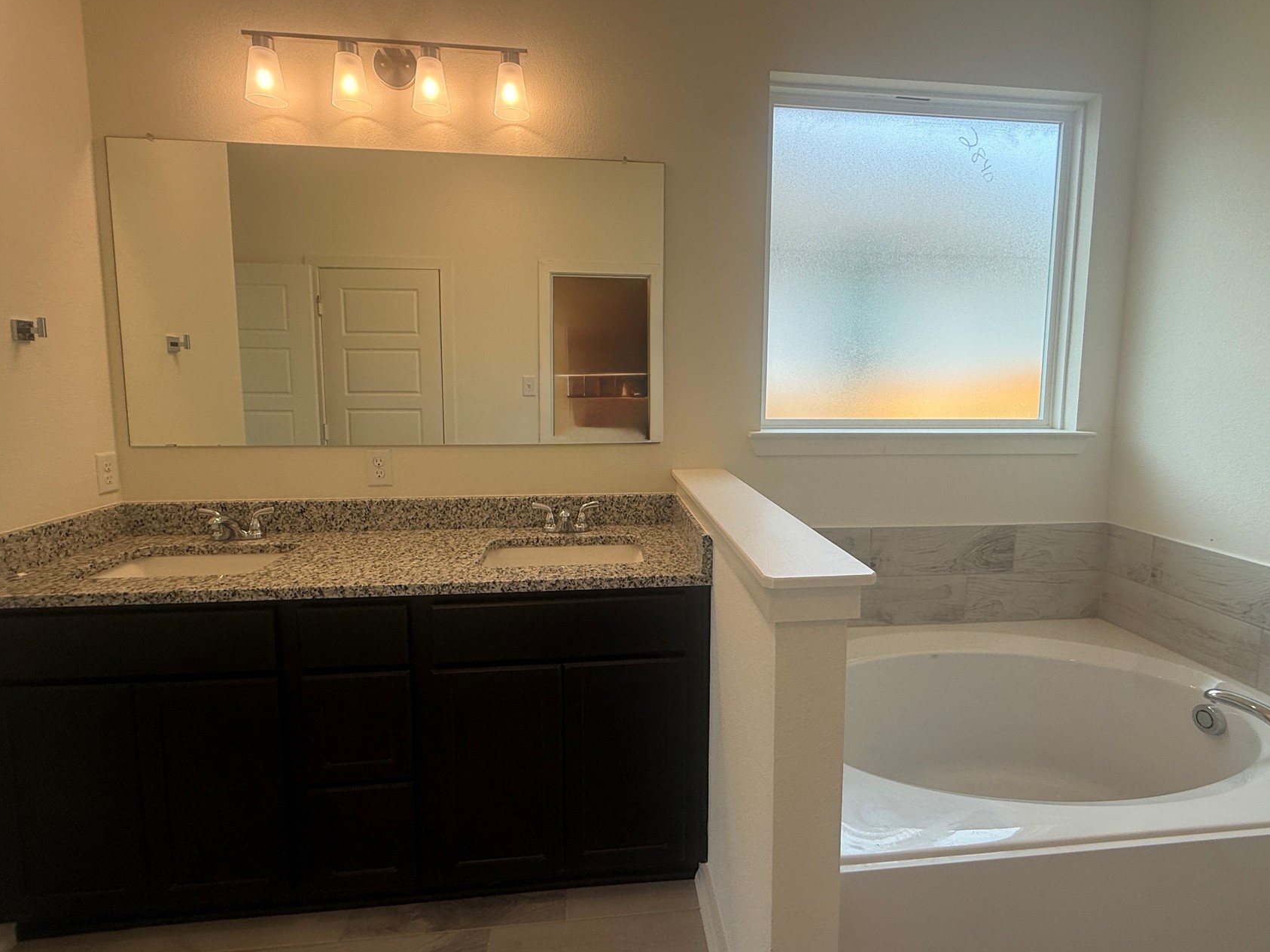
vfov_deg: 74.6
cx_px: 663
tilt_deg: -6.7
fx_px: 624
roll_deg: -0.6
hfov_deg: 91.0
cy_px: 447
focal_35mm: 17
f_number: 2.2
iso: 50
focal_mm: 2.22
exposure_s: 1/171
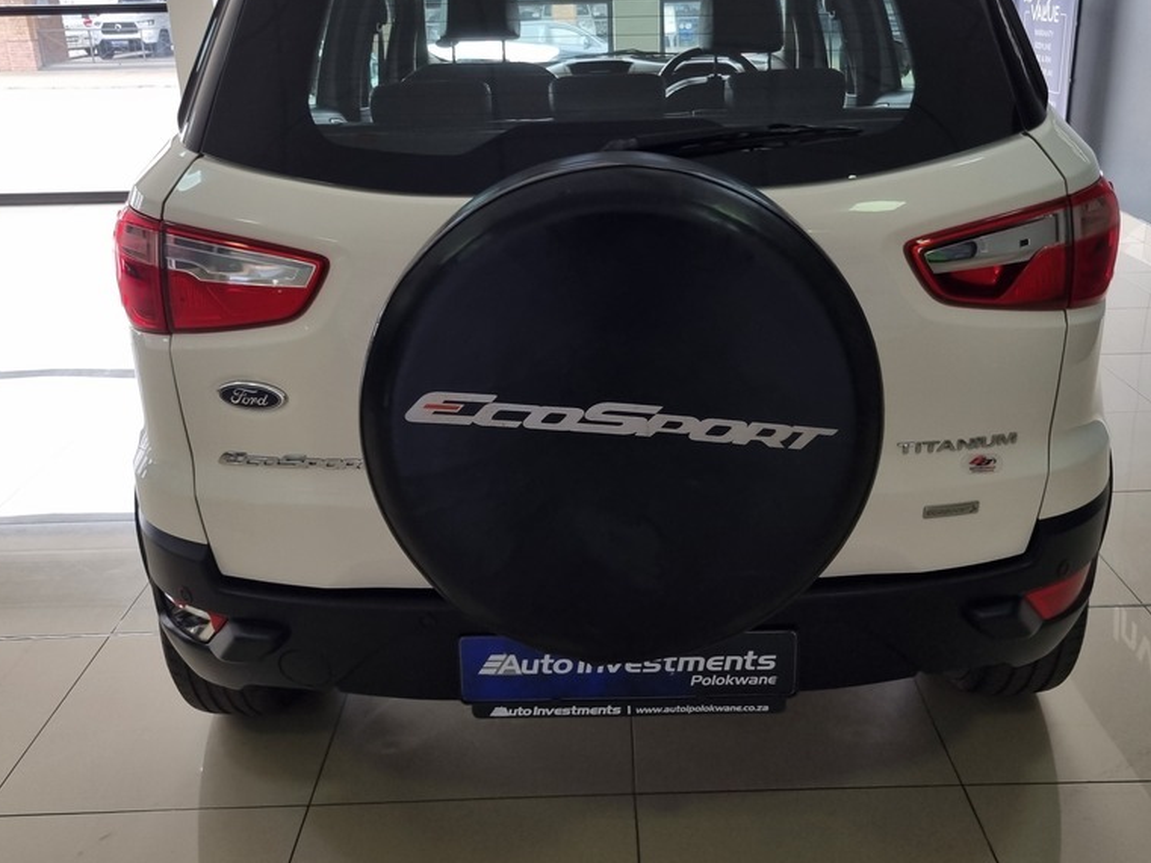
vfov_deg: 40.5
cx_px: 582
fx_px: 1164
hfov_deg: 52.6
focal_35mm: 35
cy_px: 343
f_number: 1.8
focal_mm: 5.4
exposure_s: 1/100
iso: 64
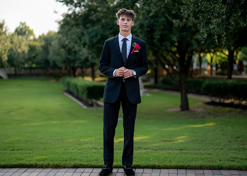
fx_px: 415
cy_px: 82
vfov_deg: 24.0
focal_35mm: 59
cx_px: 128
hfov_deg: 33.2
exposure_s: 1/2000
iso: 200
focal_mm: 50
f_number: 1.2
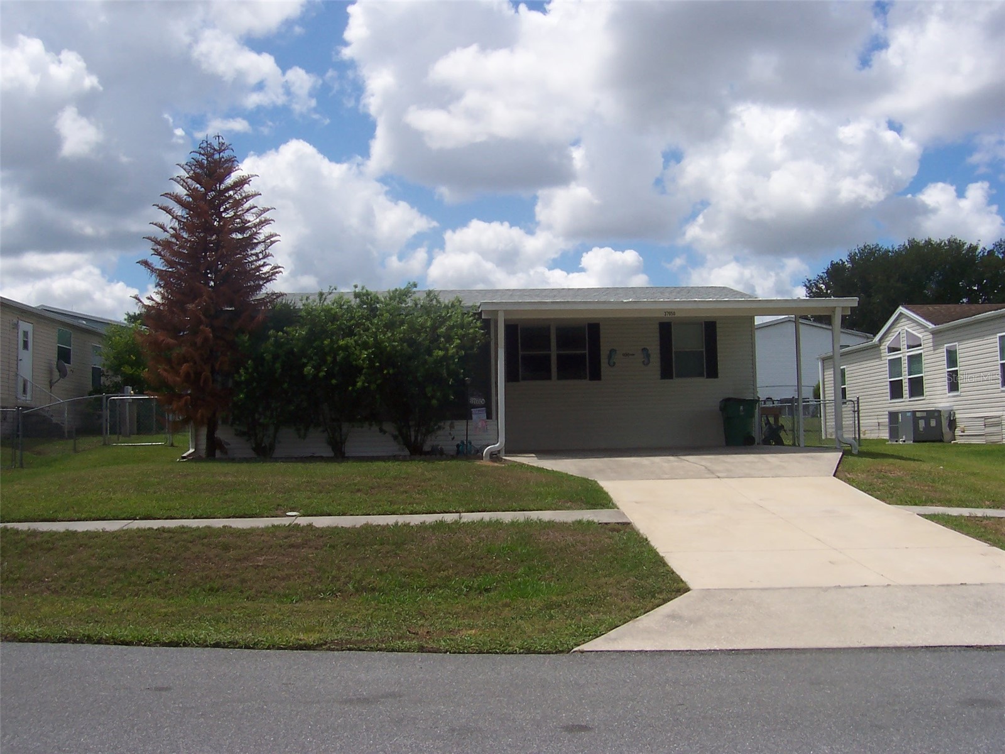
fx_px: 1074
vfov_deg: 38.7
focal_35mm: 37
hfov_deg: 50.1
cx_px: 502
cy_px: 377
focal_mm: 5.6
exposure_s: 1/750
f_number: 5.6
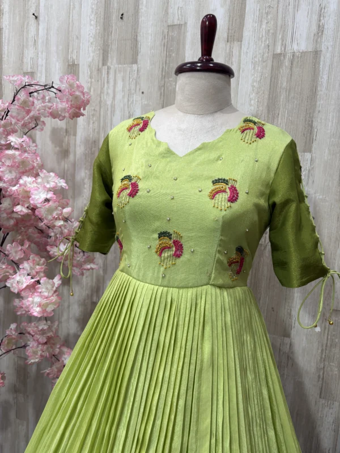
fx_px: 340
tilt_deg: -5.3
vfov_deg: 67.3
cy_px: 226
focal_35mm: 26
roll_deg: -4.6
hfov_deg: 53.1
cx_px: 170
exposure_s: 1/100
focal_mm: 6
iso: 80
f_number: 1.6
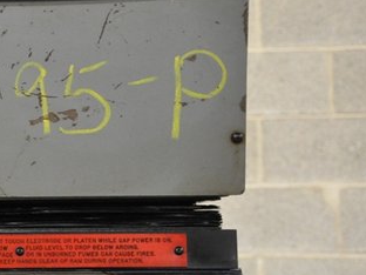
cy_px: 158
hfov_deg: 19.7
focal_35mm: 92
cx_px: -97
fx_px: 975
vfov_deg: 16.0
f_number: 4
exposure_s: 1/20
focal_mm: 25
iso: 3200
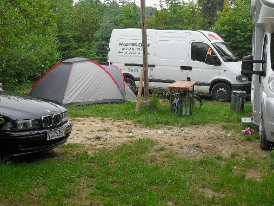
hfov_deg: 30.7
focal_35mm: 63
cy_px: 77
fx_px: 499
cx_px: 145
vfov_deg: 23.2
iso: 100
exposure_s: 1/125
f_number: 2.8
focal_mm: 6.2
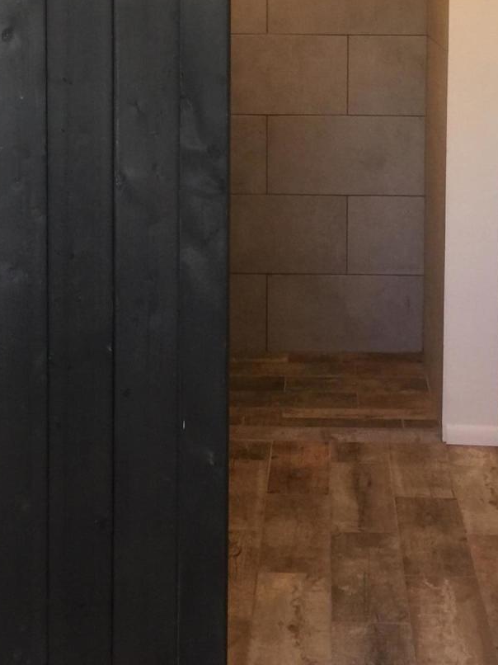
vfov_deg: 26.2
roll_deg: +0.6
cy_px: 78
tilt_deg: -5.2
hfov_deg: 20.4
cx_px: 277
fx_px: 1382
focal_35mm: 72
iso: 32
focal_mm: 4.15
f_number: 2.2
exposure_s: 1/30
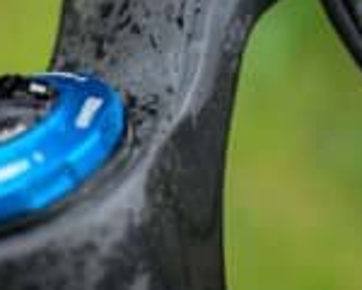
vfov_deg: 11.3
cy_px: -160
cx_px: 210
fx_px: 1404
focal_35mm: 131
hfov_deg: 14.7
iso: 1600
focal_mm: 35
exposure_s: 1/500
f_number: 2.8
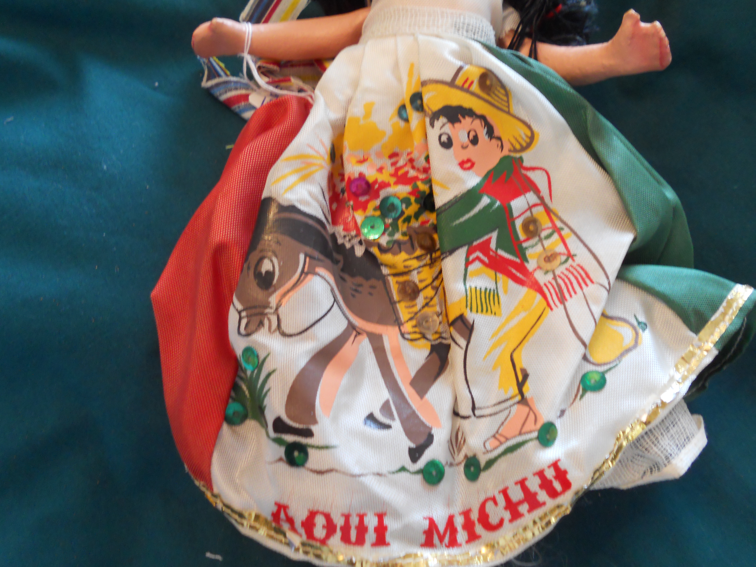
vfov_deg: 44.2
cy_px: 284
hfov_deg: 56.8
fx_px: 699
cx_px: 378
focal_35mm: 32
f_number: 3.5
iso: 200
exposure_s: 1/30
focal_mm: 5.8
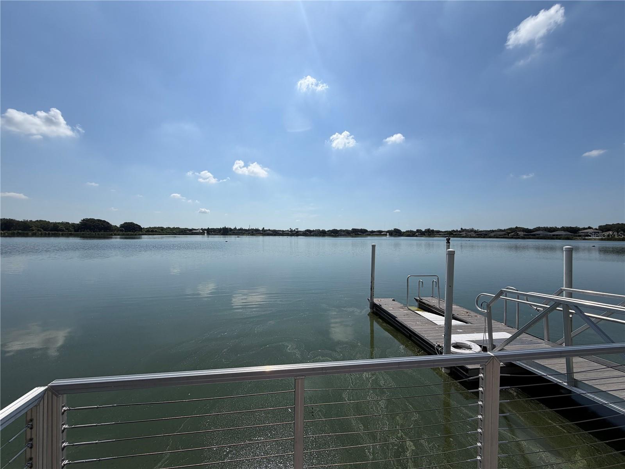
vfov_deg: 85.7
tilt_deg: -1.5
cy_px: 234
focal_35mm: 14
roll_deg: -0.6
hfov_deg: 102.1
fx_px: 253
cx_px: 312
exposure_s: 1/2092
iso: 20
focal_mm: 2.22
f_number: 2.2
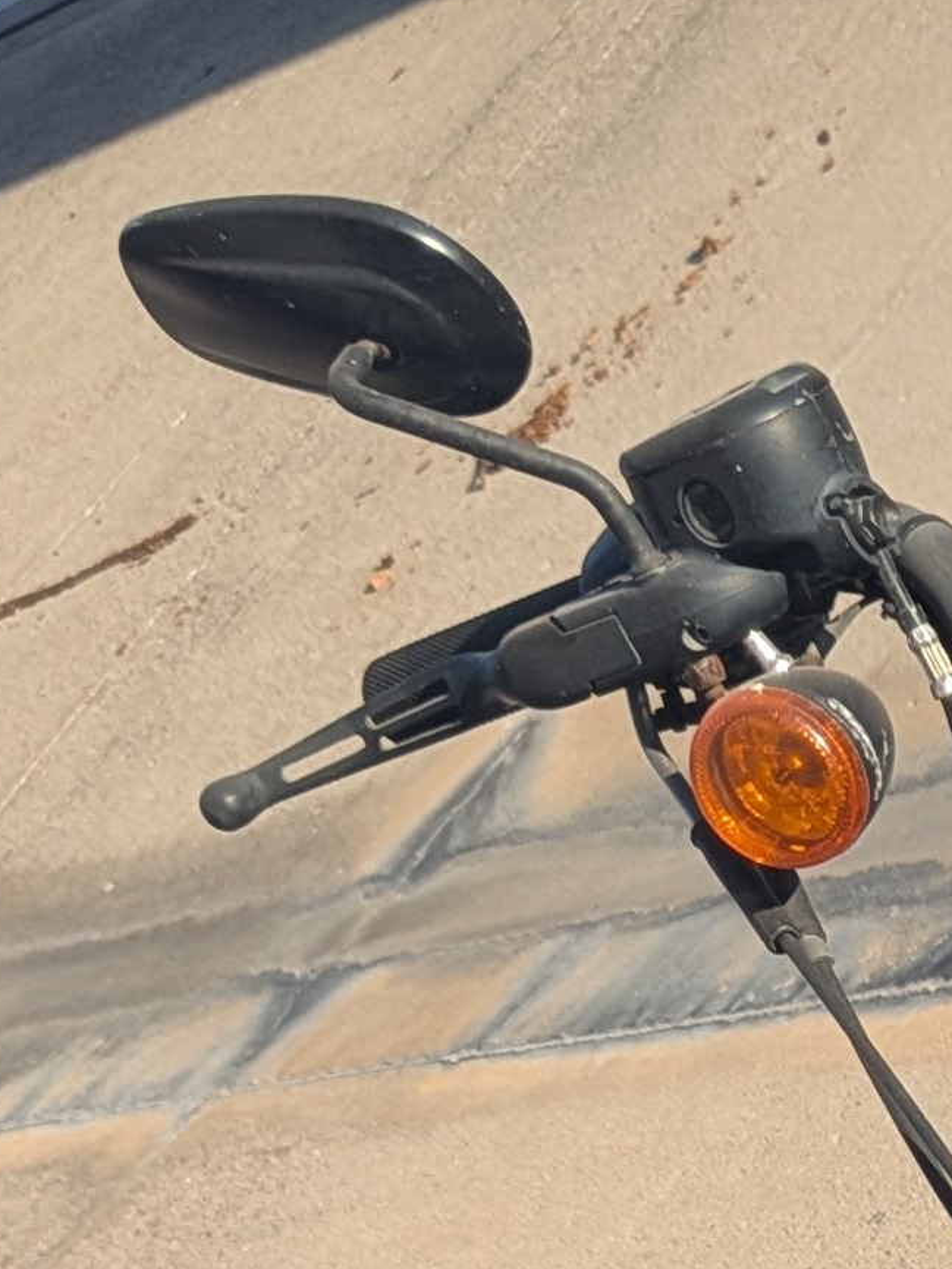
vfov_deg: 16.2
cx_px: 1991
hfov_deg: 11.7
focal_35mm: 111
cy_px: 1906
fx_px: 4069
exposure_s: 1/821
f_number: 1.7
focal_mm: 4.53
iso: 29
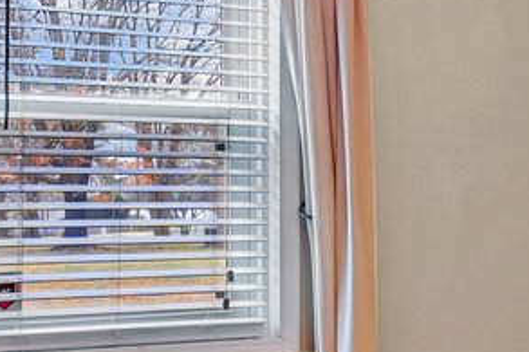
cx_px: 989
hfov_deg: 16.8
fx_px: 1439
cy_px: 138
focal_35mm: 98
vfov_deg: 13.9
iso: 400
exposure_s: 8
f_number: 8
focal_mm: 14
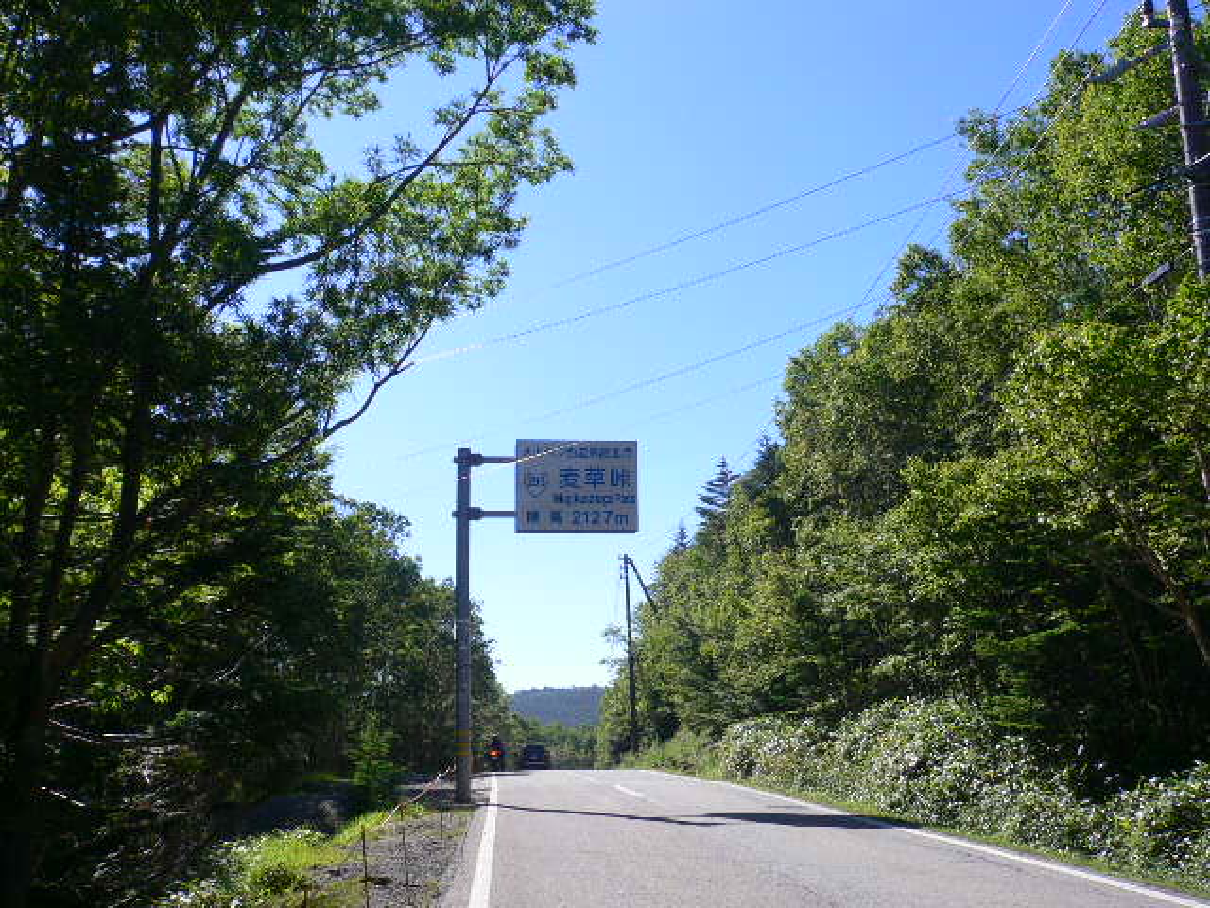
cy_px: 454
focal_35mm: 35
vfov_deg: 40.7
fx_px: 1223
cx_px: 605
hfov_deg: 52.6
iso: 80
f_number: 5.6
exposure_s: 1/250
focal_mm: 5.8
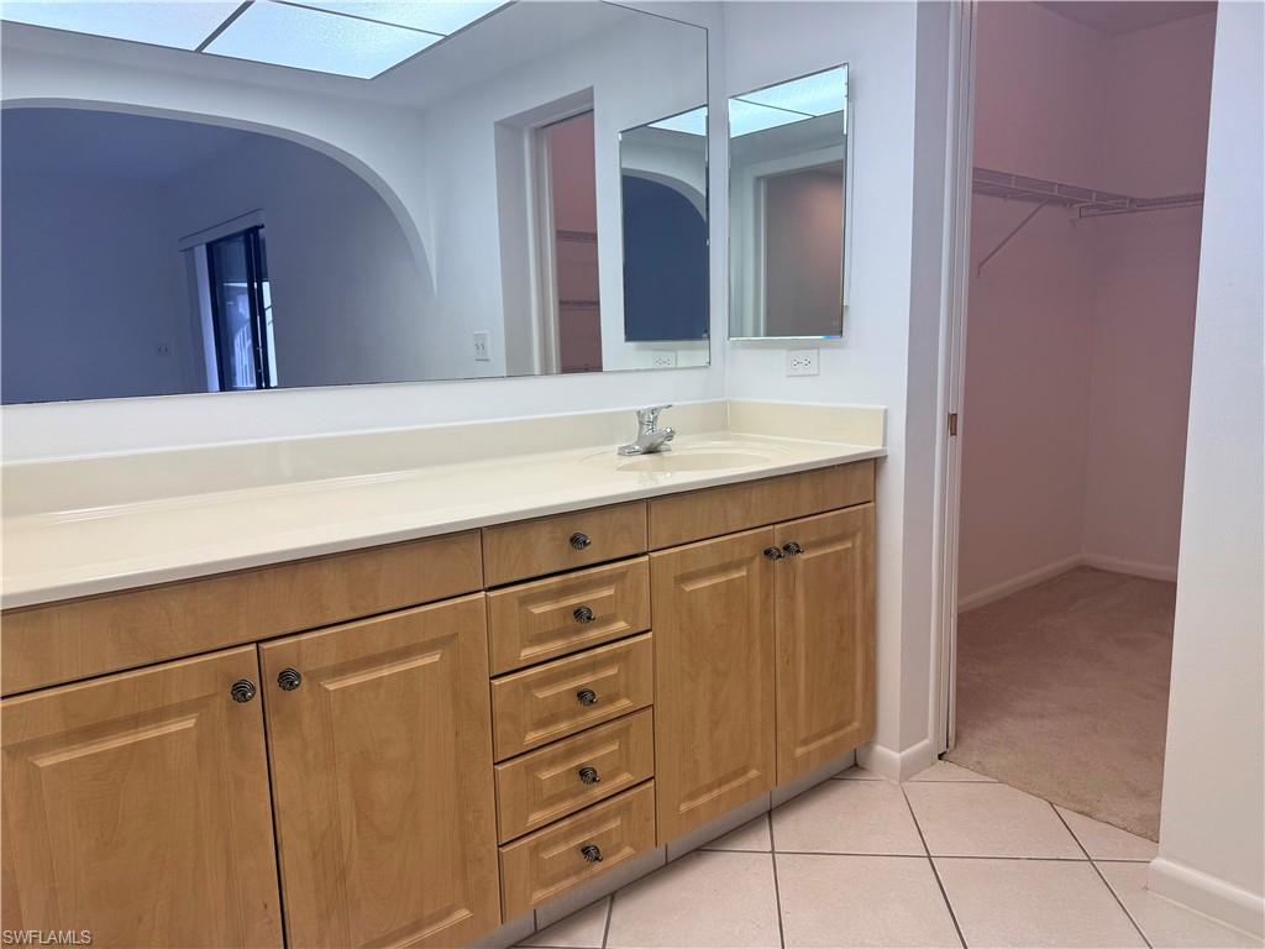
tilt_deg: -8.2
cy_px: 474
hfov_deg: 71.6
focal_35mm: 24
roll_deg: +1.2
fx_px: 877
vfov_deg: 56.8
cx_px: 632
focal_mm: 6.76
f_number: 1.78
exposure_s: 1/156
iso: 80
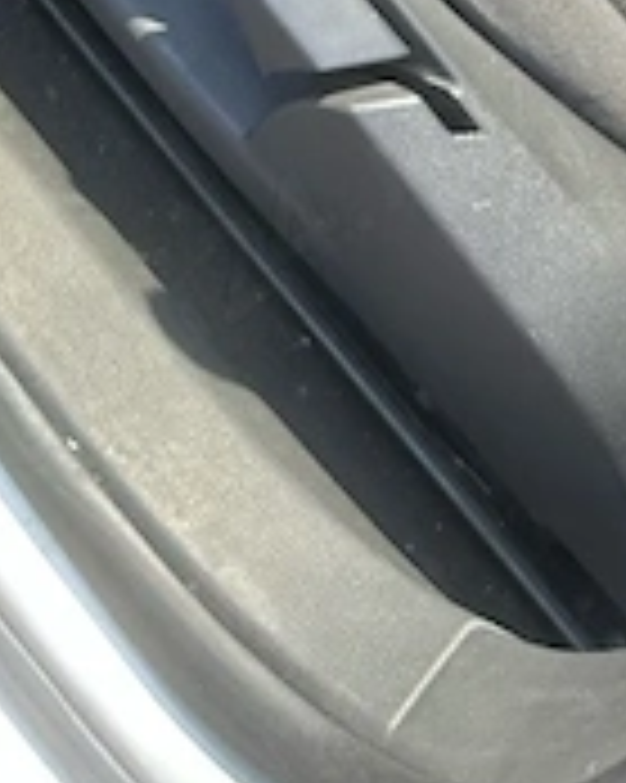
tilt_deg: -38.3
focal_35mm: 108
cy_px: -994
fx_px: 2503
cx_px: 378
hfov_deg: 14.2
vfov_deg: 13.7
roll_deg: -9.7
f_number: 1.78
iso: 80
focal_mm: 6.86
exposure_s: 1/580
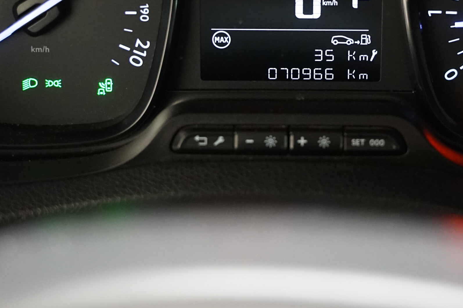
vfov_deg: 20.8
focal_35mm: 64
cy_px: 32
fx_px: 826
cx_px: 282
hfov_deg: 31.2
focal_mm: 34.1
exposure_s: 1/60
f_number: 2.8
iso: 4000
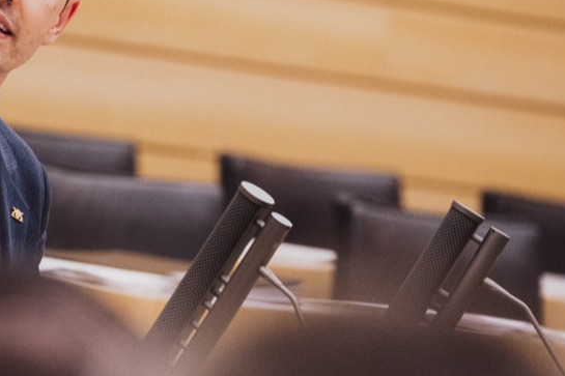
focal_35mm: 717
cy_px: 239
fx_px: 11249
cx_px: -105
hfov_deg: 2.9
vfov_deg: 1.9
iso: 2000
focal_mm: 279
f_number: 5.6
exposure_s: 1/320
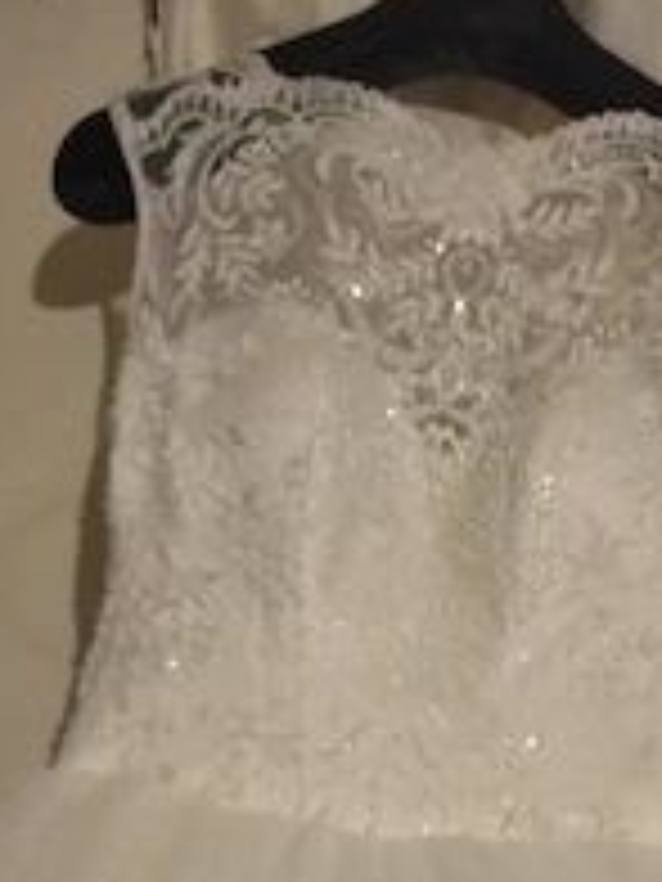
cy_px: 806
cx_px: 558
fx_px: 1402
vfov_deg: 33.0
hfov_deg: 25.9
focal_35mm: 55
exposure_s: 1/33
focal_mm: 4.74
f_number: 1.79
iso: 341
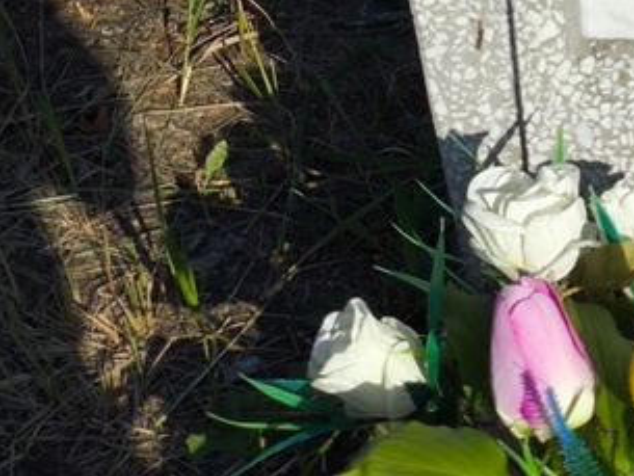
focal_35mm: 131
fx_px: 2400
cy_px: -146
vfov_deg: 11.0
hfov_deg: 14.6
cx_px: 729
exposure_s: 1/1622
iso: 50
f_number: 1.7
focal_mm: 4.71
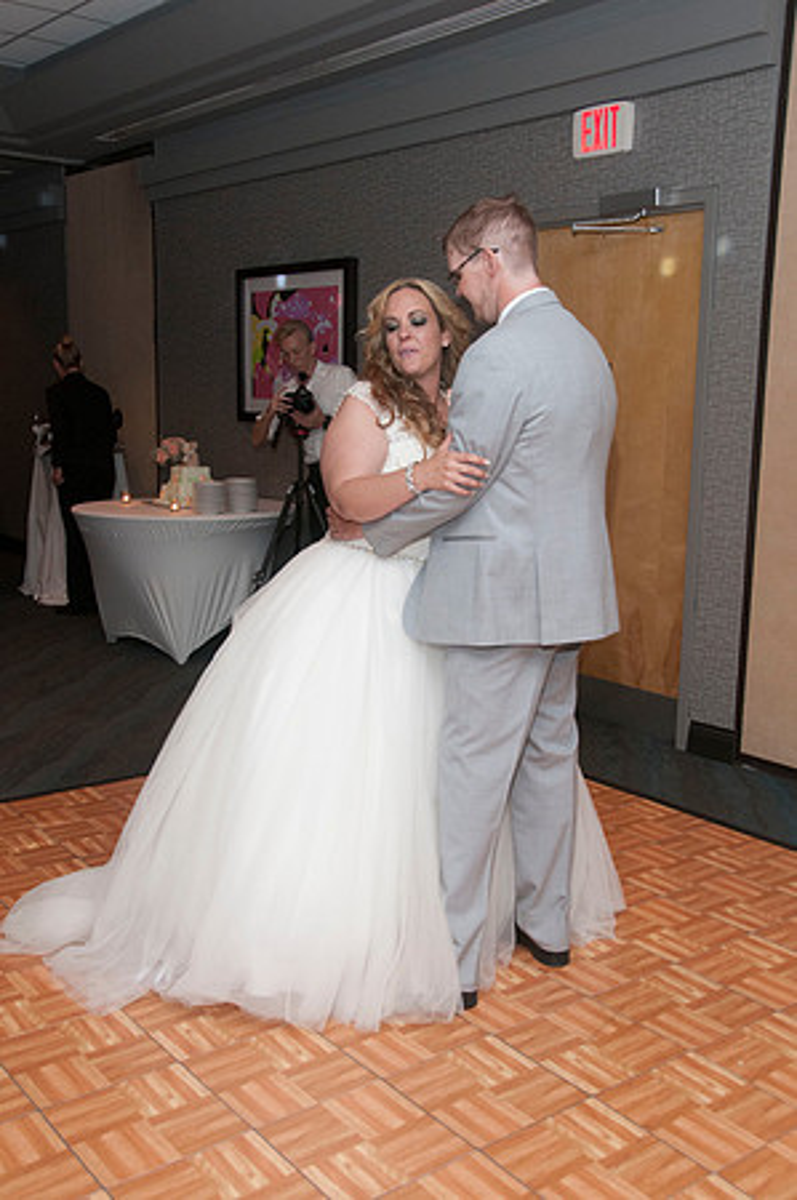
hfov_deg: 34.1
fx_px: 1298
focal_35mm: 39
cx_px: 398
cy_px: 600
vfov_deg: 49.6
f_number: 5.6
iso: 800
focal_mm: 26
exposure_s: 1/60
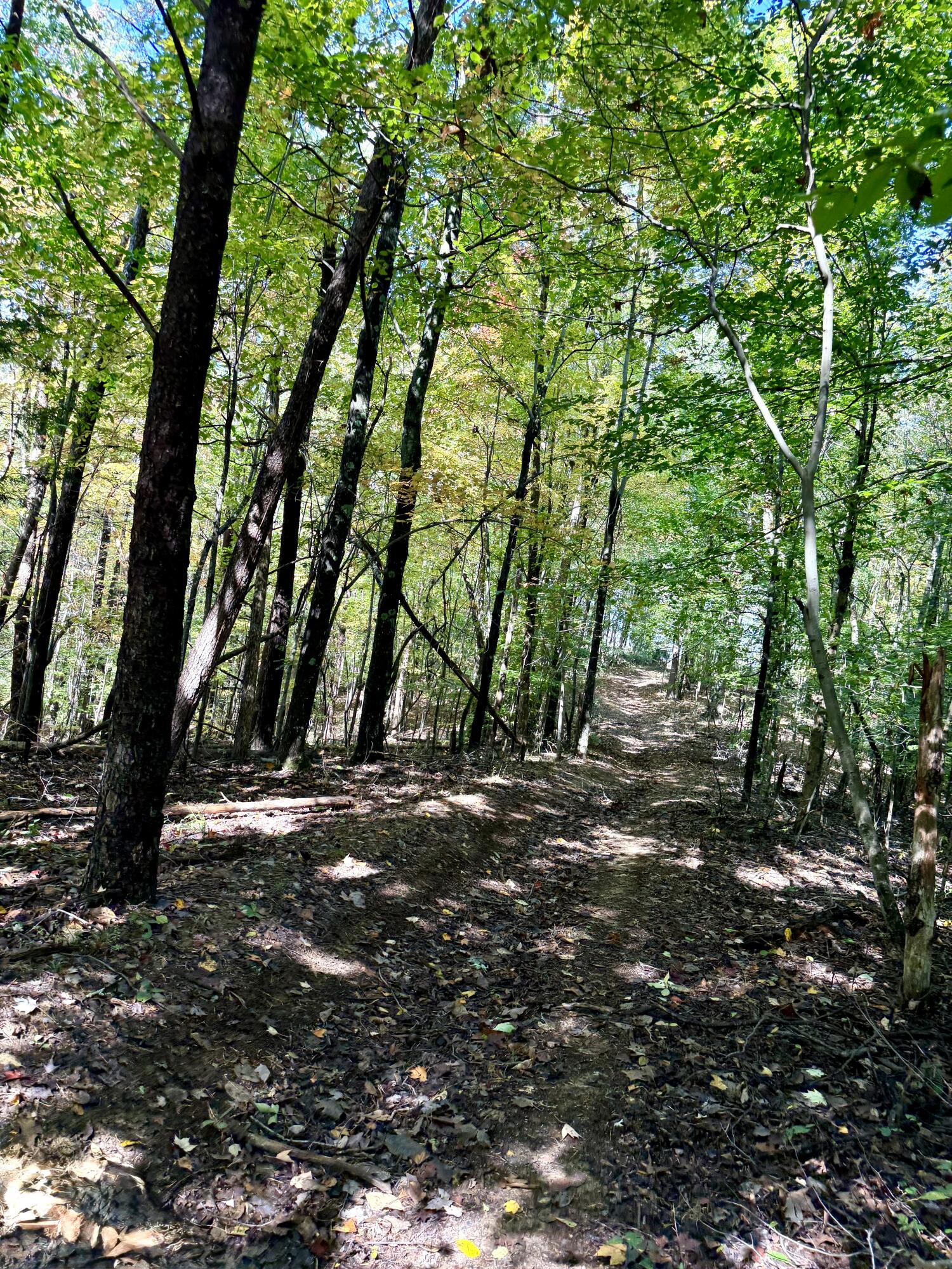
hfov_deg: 56.8
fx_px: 880
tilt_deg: +1.4
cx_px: 476
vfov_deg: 71.6
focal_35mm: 24
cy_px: 634
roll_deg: -11.7
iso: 100
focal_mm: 6.76
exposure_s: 1/142
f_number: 1.78
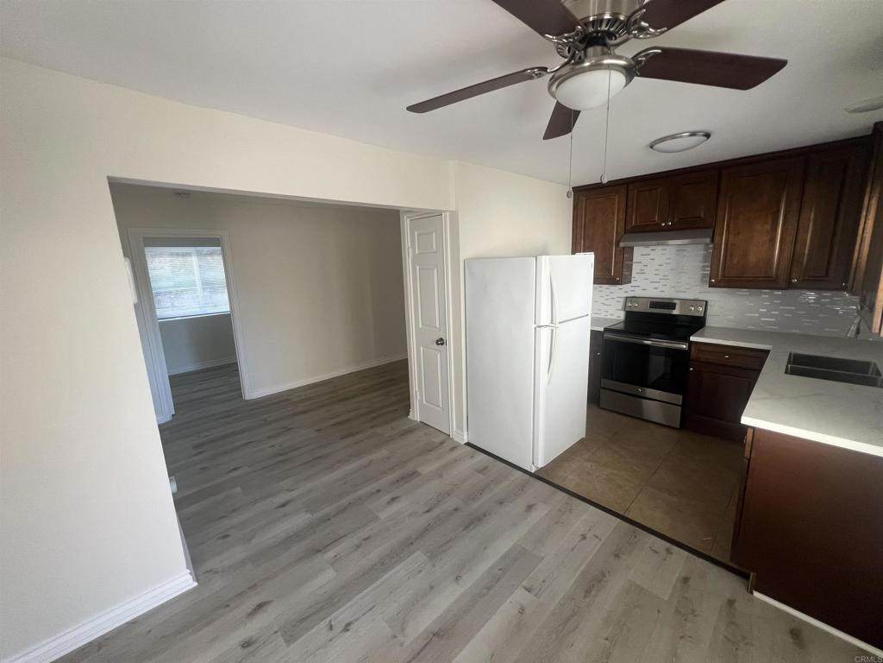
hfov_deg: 106.2
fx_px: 332
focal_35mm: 13
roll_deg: +2.4
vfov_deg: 89.9
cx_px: 442
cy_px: 332
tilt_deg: -12.1
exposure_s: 1/99
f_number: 1.8
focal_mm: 1.57
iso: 125
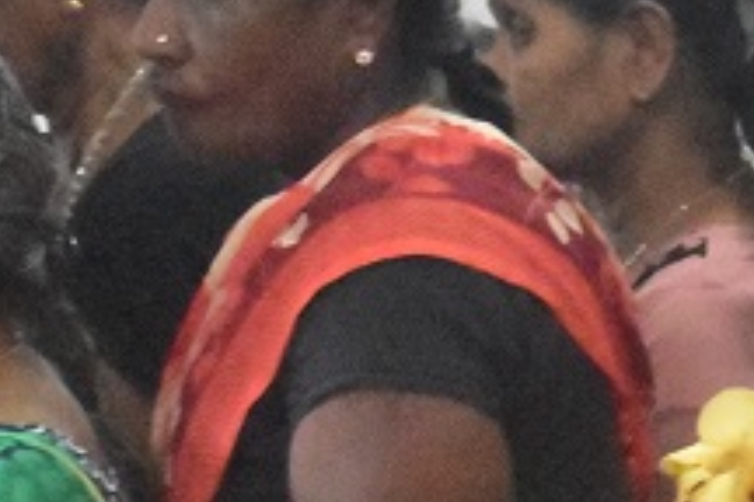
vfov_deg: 5.1
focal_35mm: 267
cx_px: 1529
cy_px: 655
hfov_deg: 7.4
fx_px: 5592
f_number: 11
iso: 16000
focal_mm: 32
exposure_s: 1/200
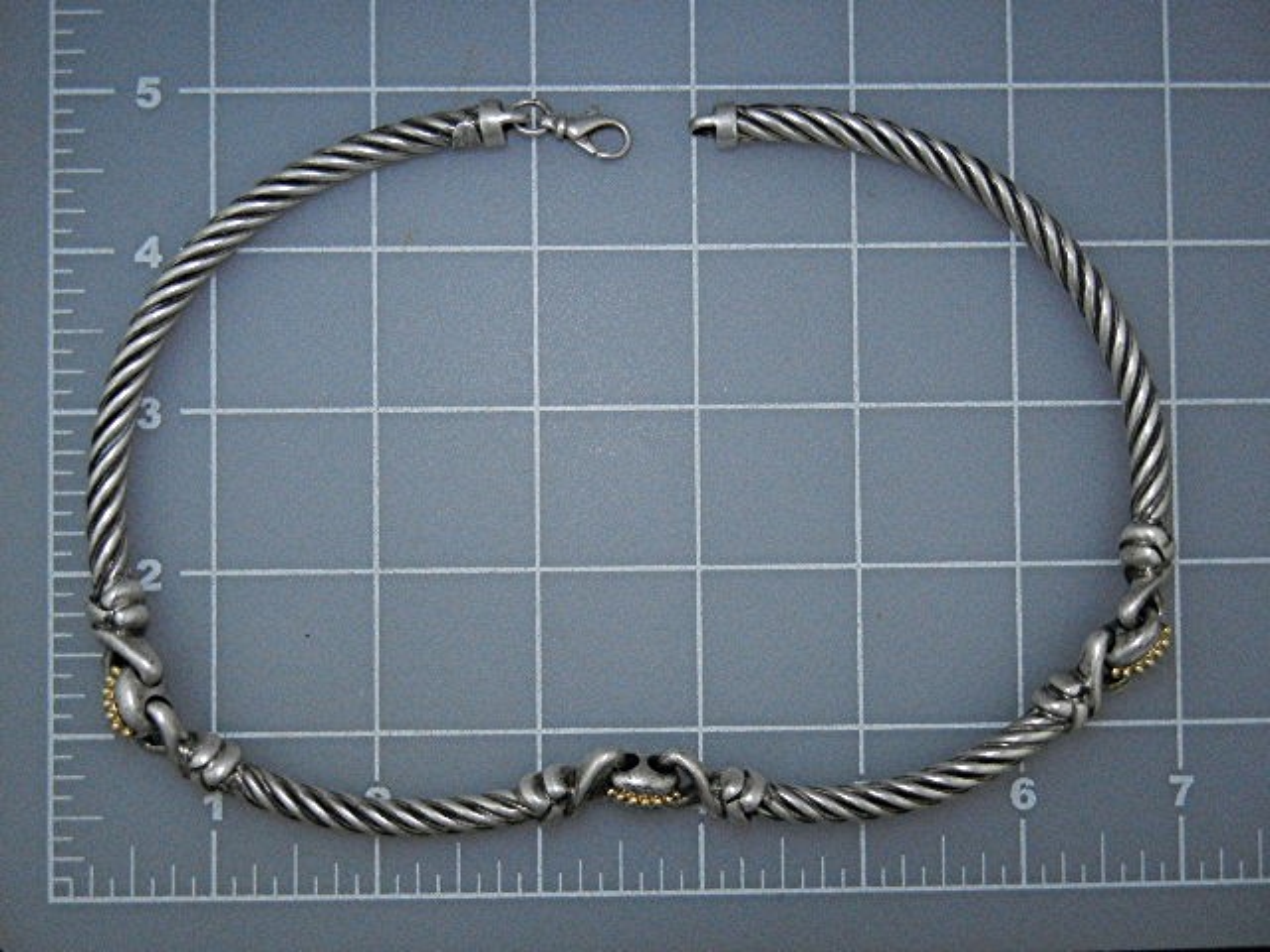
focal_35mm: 34
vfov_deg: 41.8
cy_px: 476
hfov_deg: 54.0
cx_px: 635
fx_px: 1247
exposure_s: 1/30
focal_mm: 6.2
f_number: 7.2
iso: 800
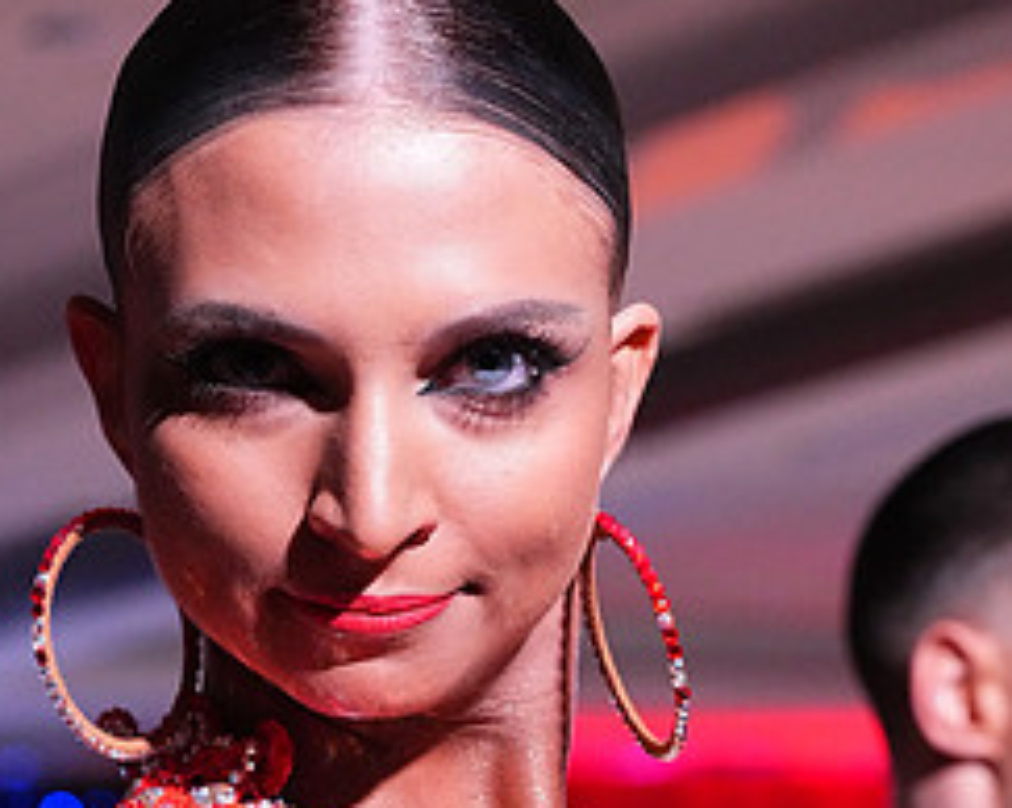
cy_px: 1070
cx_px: 543
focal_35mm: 157
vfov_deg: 9.6
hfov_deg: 12.3
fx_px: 4699
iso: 10000
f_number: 5
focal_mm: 70
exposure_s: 1/400
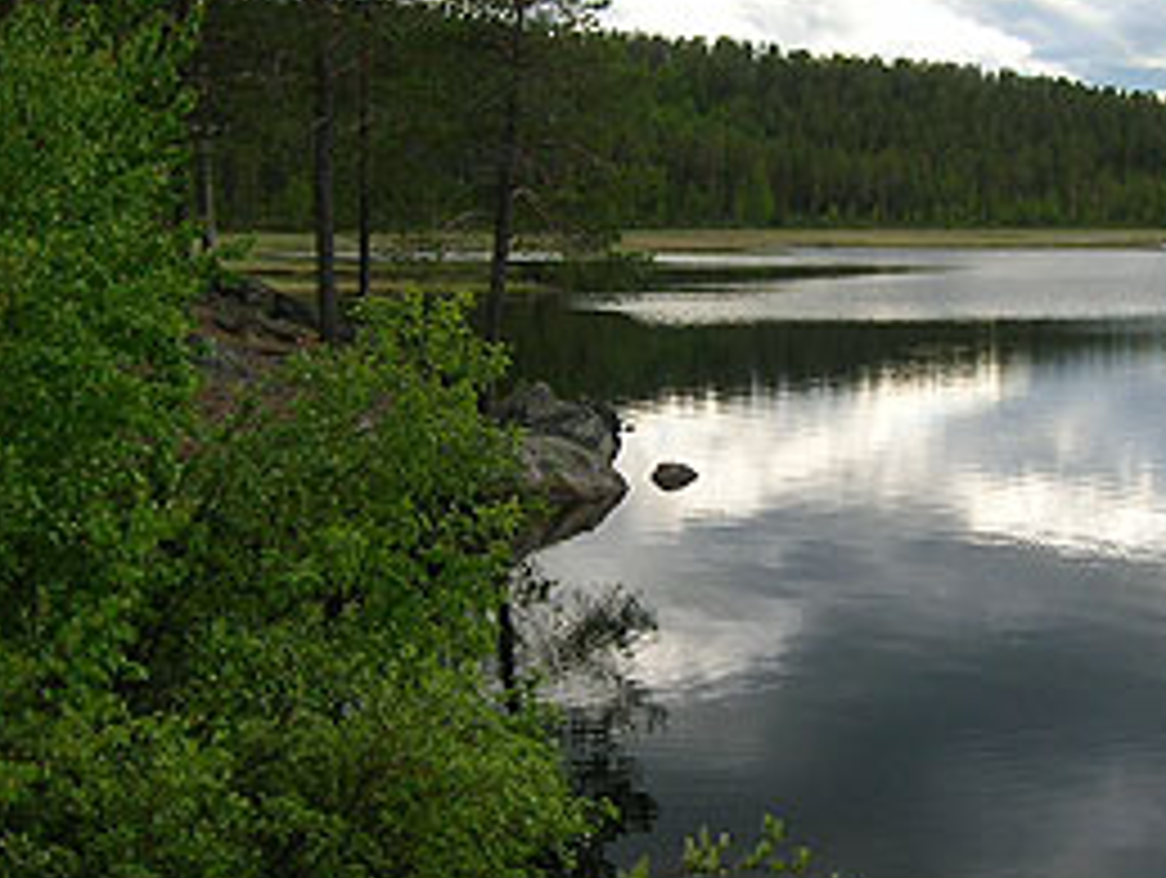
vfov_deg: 24.8
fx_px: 1990
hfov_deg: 32.4
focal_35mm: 59
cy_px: 369
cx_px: 770
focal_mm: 5.7
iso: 50
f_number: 4.9
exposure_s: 1/200
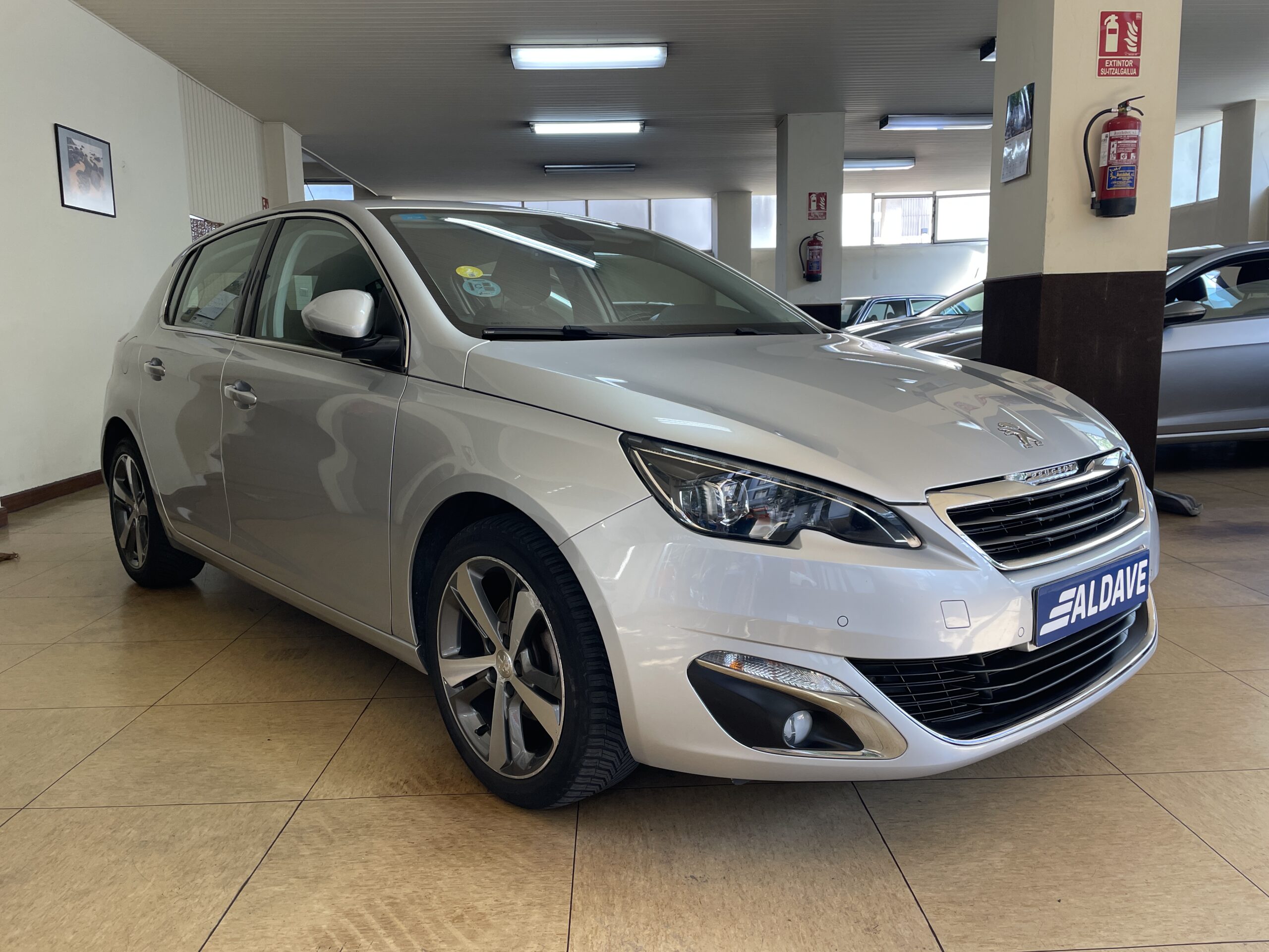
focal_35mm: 26
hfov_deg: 67.3
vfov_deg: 53.1
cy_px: 476
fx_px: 953
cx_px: 634
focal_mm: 4.2
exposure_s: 1/100
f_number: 1.6
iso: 64
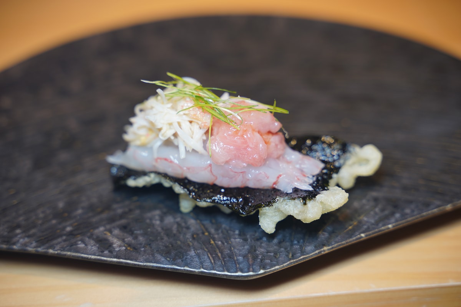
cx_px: 230
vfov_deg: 18.2
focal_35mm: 75
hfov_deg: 27.0
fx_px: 960
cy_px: 154
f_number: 4
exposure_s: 1/80
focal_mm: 75
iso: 125
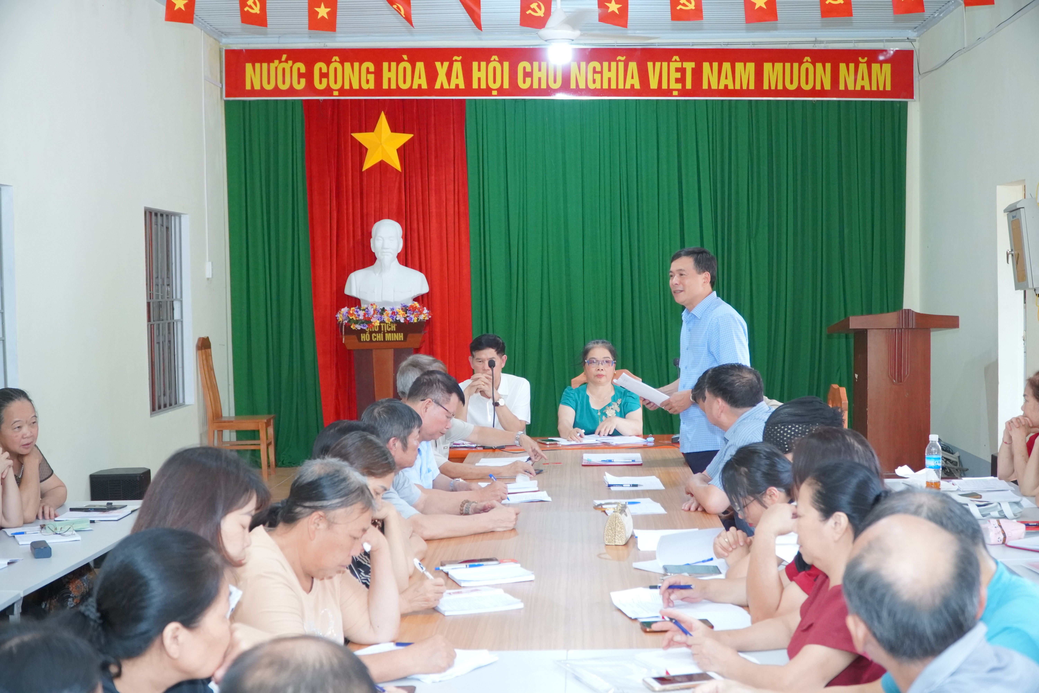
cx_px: 520
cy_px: 346
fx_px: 1342
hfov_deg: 42.3
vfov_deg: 28.9
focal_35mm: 46
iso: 3200
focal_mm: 31
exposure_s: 1/100
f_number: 4.5
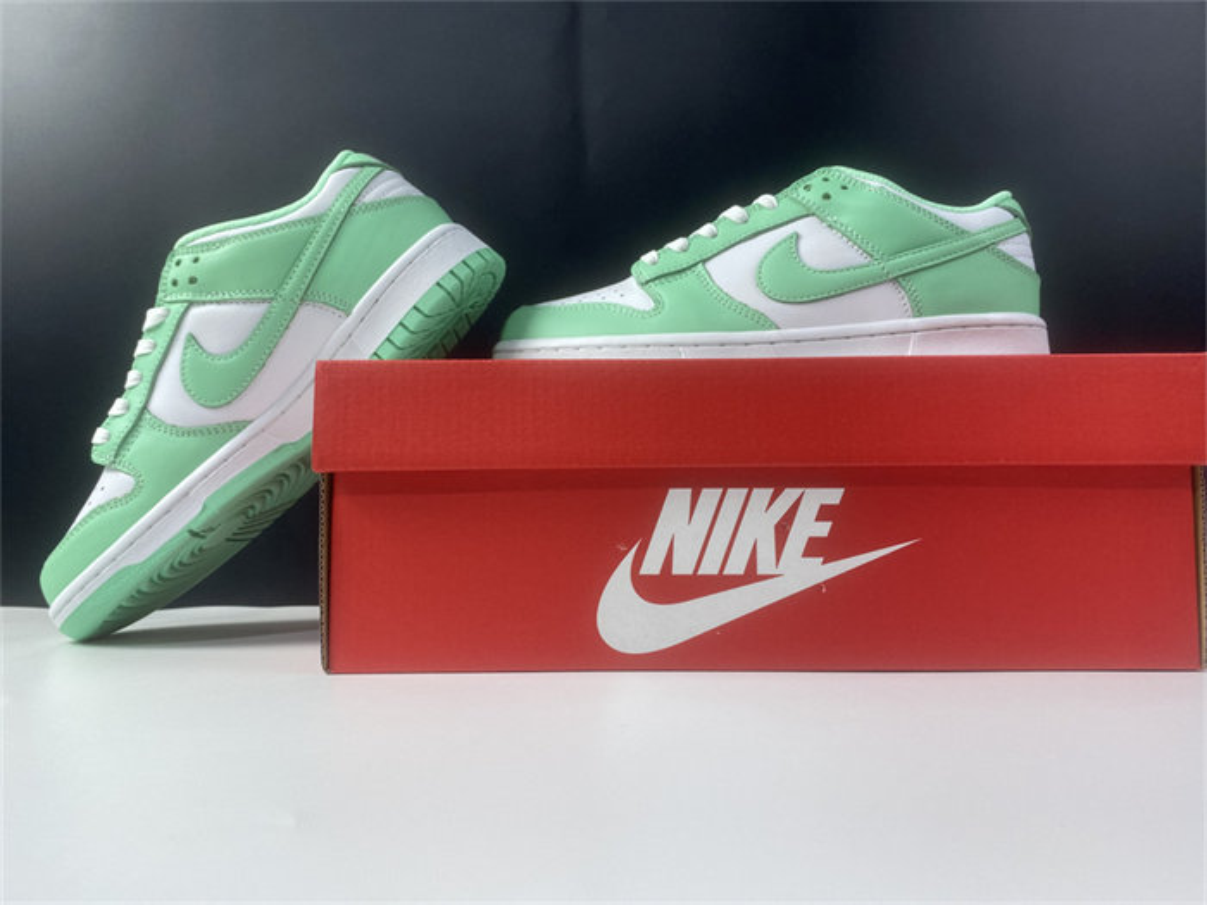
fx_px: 907
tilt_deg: +3.5
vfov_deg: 53.1
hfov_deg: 67.3
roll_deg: +1.6
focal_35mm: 26
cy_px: 452
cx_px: 604
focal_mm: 4.25
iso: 64
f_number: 1.8
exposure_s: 1/100
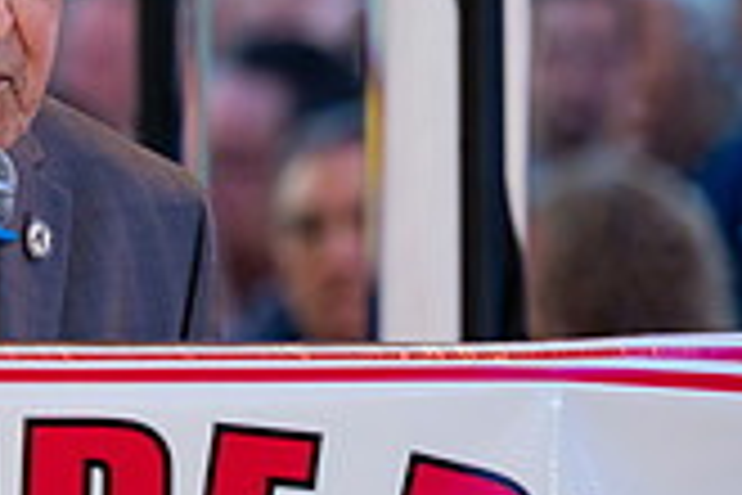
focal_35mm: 588
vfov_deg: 2.3
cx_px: -189
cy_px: 115
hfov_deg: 3.5
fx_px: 12118
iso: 1250
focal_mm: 165
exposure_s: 1/125
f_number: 3.2
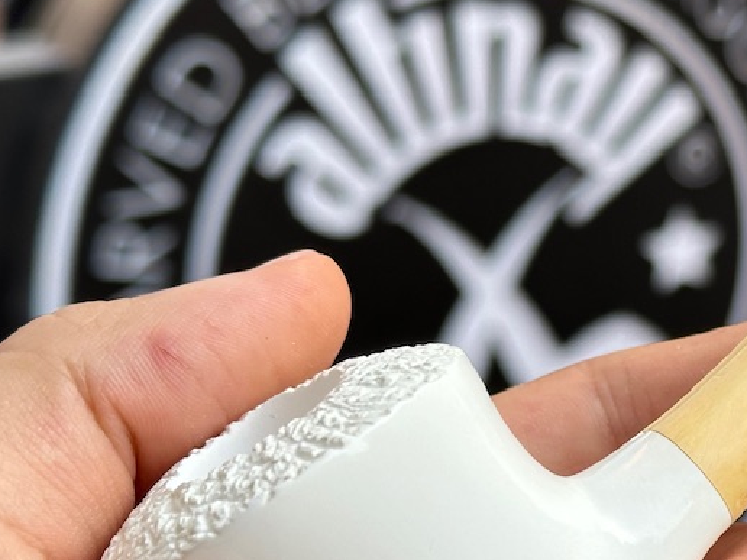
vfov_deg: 12.4
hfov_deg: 16.3
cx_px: 728
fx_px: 2568
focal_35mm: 119
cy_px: 383
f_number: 1.78
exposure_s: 1/604
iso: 64
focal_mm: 6.86
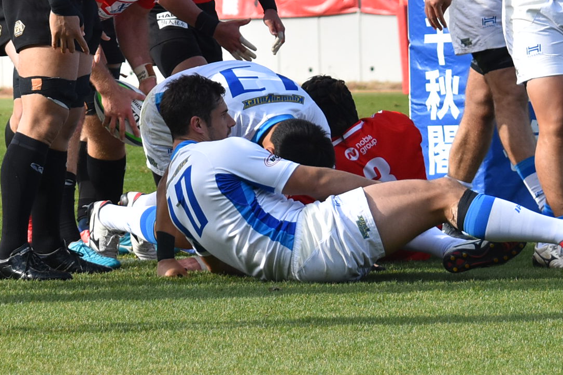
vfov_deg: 4.8
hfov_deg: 7.3
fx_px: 4424
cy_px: -34
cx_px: 200
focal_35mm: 283
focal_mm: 80
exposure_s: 1/1600
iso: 400
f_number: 6.3
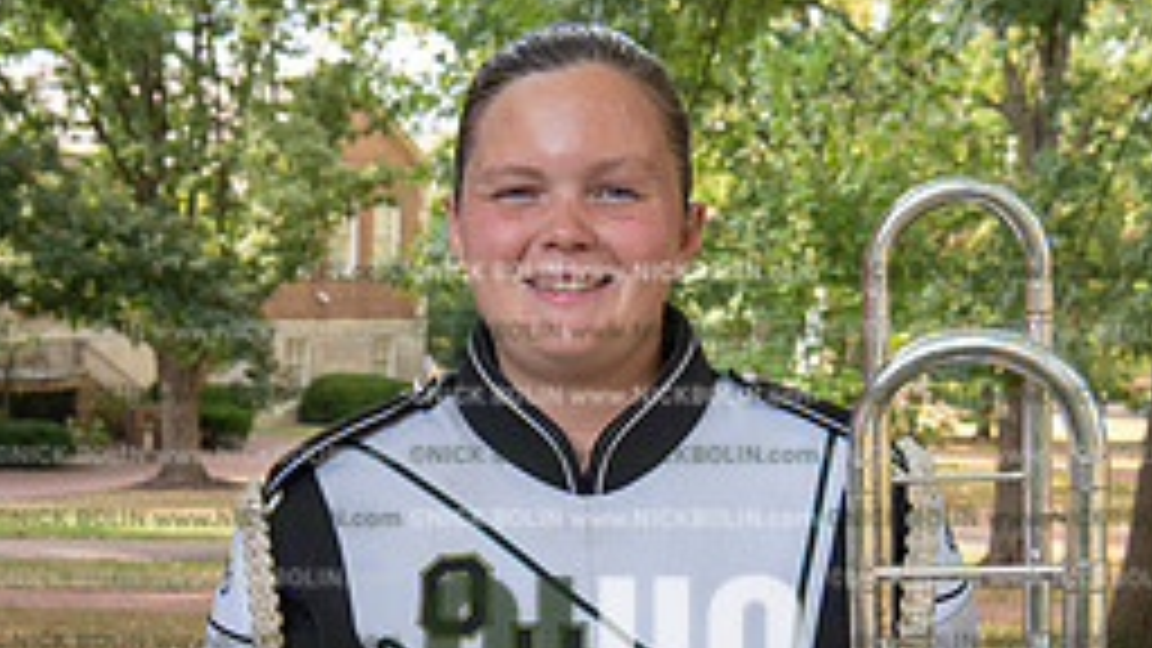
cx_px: 612
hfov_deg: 30.1
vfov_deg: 16.7
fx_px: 2138
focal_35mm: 70
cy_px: 702
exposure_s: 1/100
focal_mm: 38
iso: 500
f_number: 8
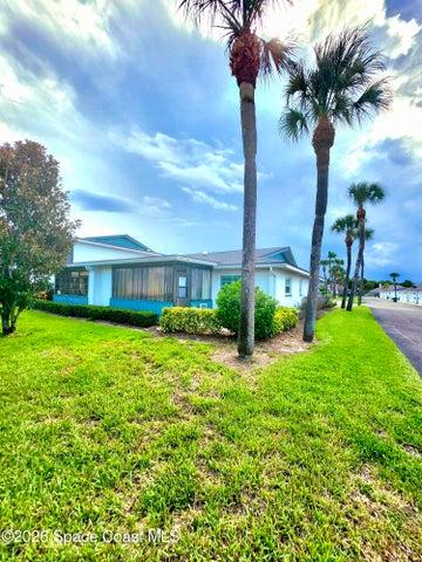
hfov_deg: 89.9
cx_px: 211
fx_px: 211
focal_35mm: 13
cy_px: 281
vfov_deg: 106.2
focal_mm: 1.74
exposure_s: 1/833
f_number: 2.2
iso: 40
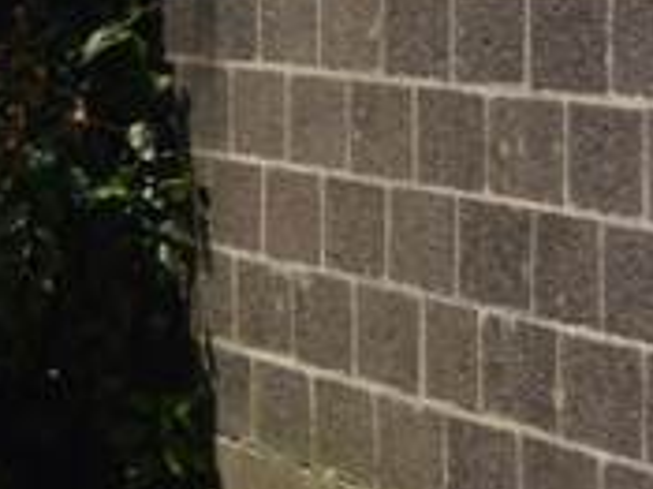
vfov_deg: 5.7
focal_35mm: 260
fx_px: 4901
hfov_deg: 6.8
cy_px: -190
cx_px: -1366
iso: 100
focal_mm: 29
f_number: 8
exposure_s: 1/250
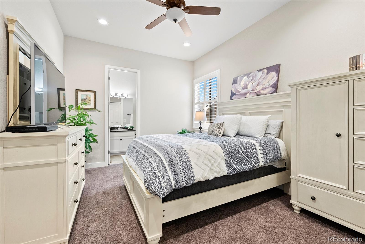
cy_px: 122
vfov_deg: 77.4
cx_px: 182
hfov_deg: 100.4
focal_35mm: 15
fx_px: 152
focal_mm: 15
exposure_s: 1/4
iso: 640
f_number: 8
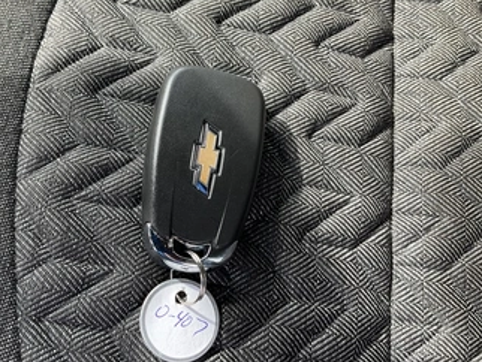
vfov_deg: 39.7
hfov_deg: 51.1
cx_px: 201
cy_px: 180
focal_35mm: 36
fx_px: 502
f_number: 1.8
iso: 40
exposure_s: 1/122
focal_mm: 3
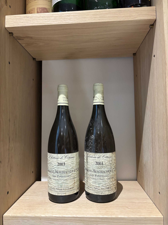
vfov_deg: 67.3
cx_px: 84
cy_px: 112
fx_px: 168
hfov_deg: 53.1
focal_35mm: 26
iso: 250
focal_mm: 5.96
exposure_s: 1/60
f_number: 1.6
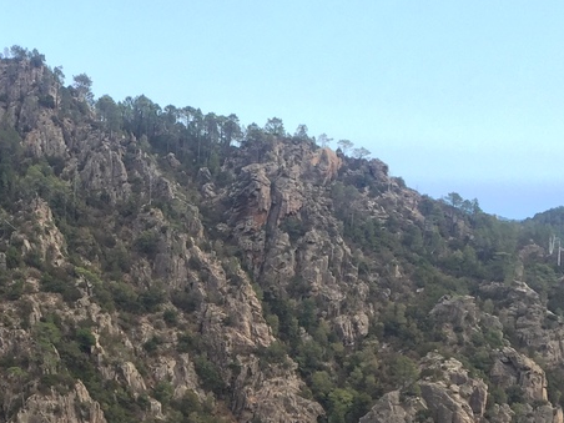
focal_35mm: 77
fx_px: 1255
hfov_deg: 24.6
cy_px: 488
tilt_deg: -15.1
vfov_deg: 18.3
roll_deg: -0.7
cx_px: 54
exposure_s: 1/573
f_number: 2.2
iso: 32
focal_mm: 4.15
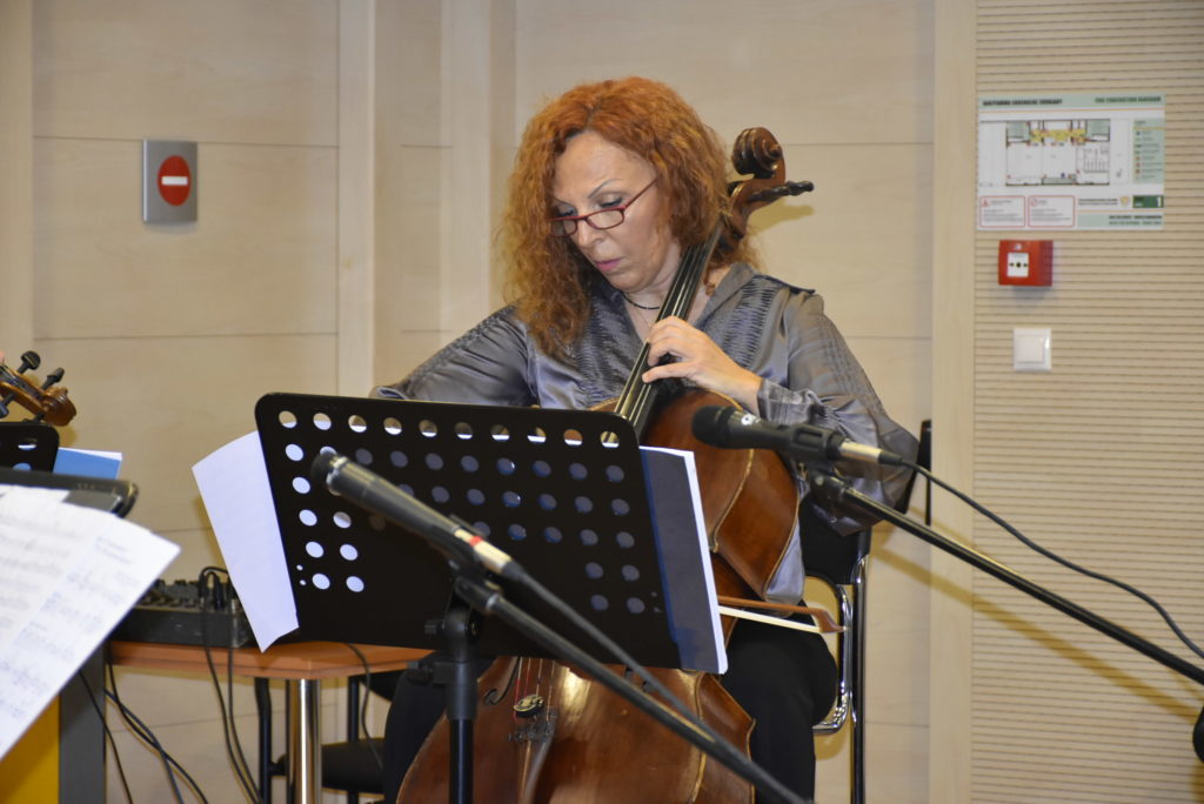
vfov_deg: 10.8
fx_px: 4266
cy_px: 402
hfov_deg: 16.1
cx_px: 602
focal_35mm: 128
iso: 1600
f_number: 5.6
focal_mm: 85
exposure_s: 1/80
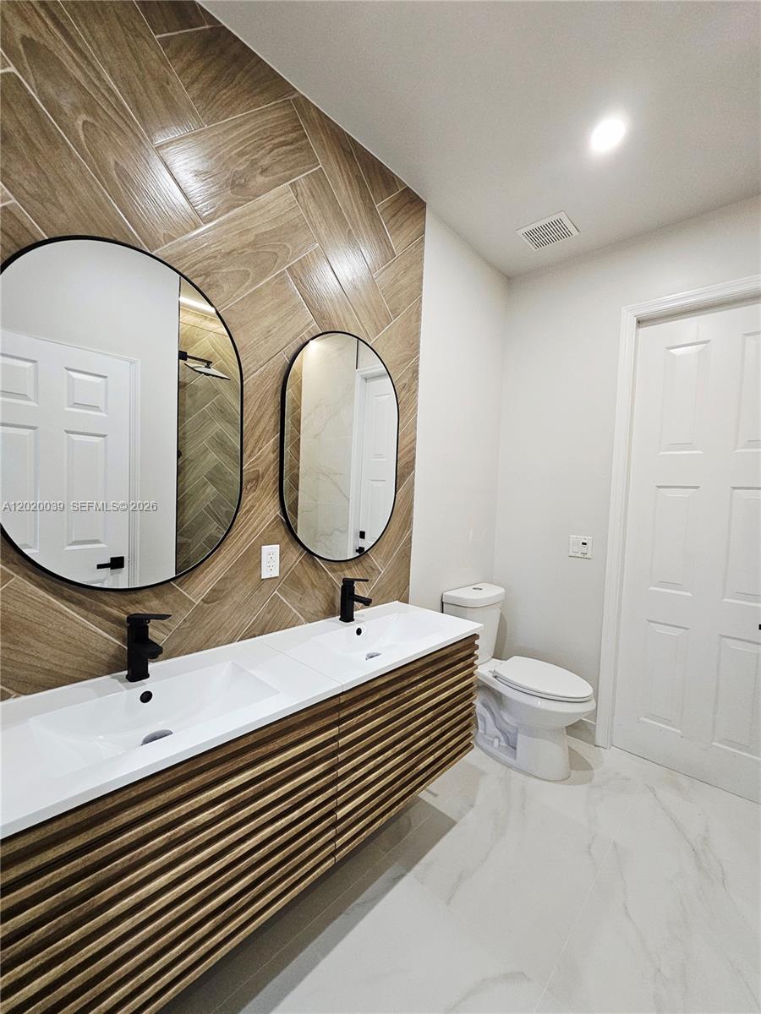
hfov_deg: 89.9
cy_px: 507
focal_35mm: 13
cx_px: 380
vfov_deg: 106.2
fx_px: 381
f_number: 2.2
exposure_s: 1/101
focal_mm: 2.2
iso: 400
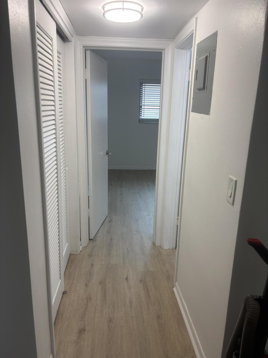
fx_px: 268
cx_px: 134
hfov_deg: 53.1
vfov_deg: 67.3
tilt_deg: -16.1
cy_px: 179
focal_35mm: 26
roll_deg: -1.9
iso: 100
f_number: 1.6
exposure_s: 1/120
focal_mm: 5.96
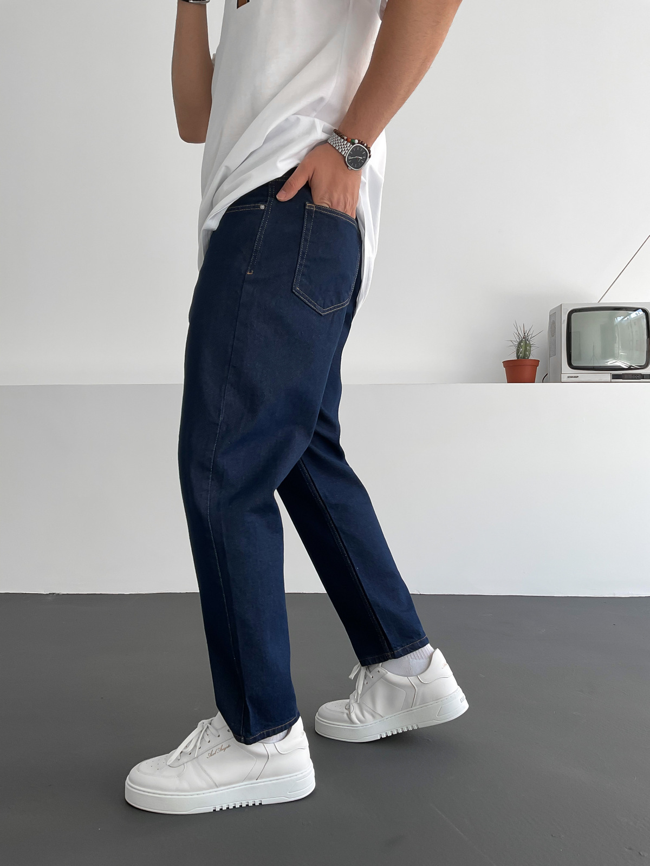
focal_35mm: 29
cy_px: 433
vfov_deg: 61.7
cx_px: 325
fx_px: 726
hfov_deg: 48.2
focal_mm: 3
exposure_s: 1/120
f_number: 1.8
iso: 20
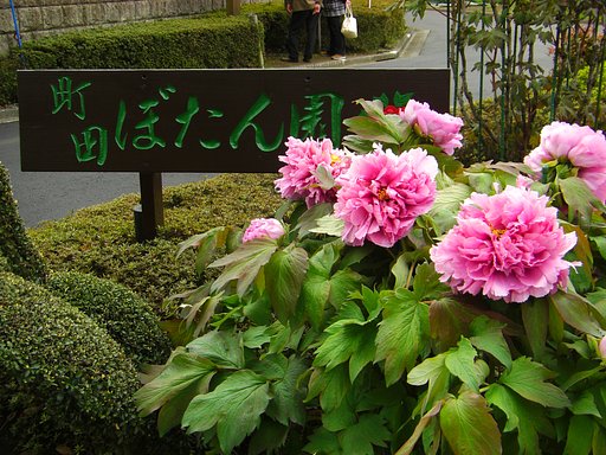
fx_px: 823
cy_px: 228
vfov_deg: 30.9
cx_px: 303
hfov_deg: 40.4
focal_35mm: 47
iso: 50
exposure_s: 1/250
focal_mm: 7.9
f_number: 3.6
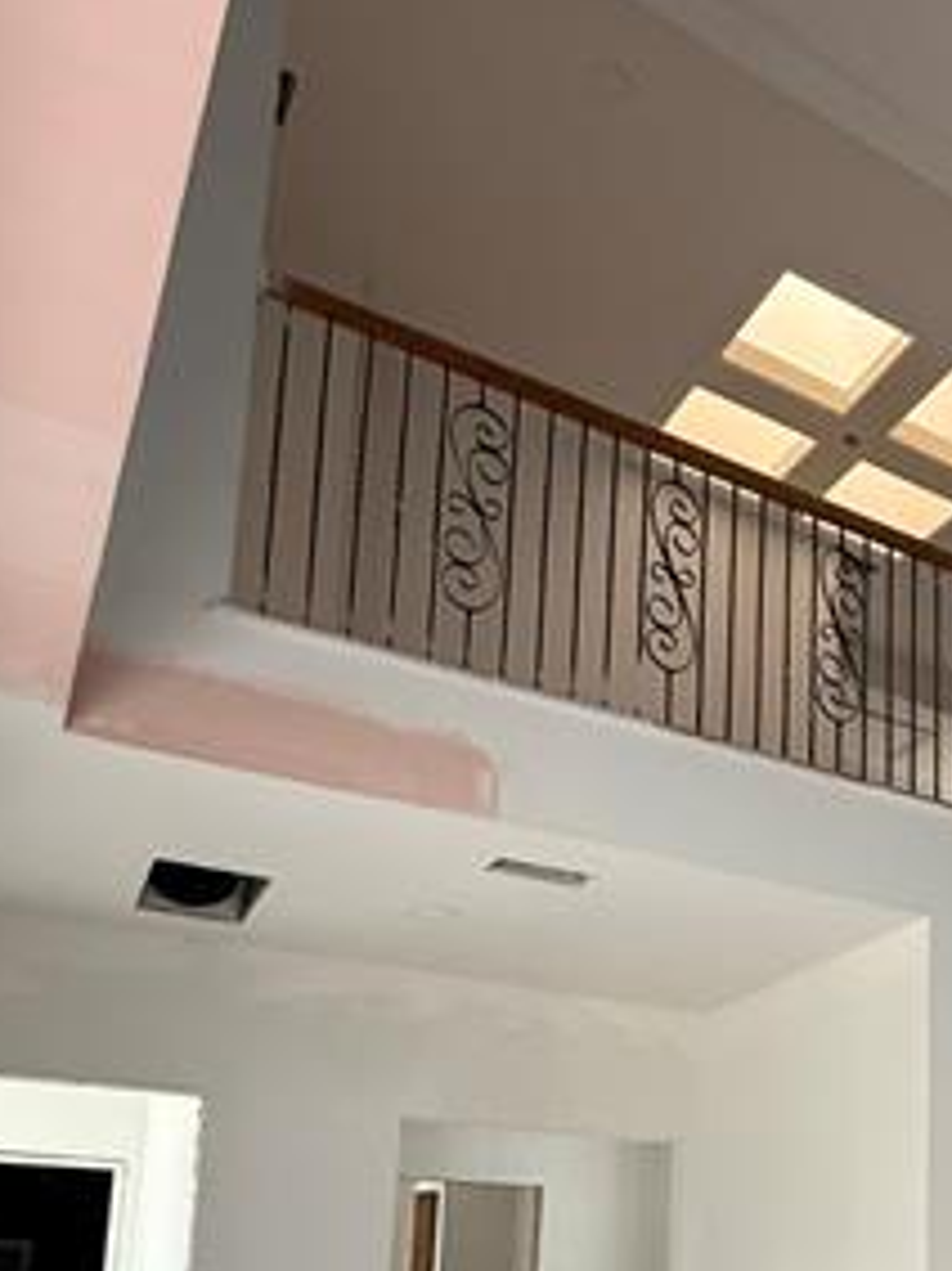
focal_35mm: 38
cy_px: 1132
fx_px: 1394
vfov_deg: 44.8
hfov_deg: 33.0
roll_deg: +0.4
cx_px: 1046
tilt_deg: +10.9
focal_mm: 2.22
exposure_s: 1/99
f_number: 2.2
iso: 125
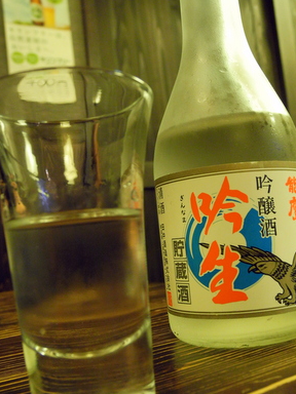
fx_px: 399
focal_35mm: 35
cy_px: 210
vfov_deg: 52.6
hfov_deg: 40.6
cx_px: 163
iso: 400
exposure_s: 1/11
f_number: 2.8
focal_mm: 6
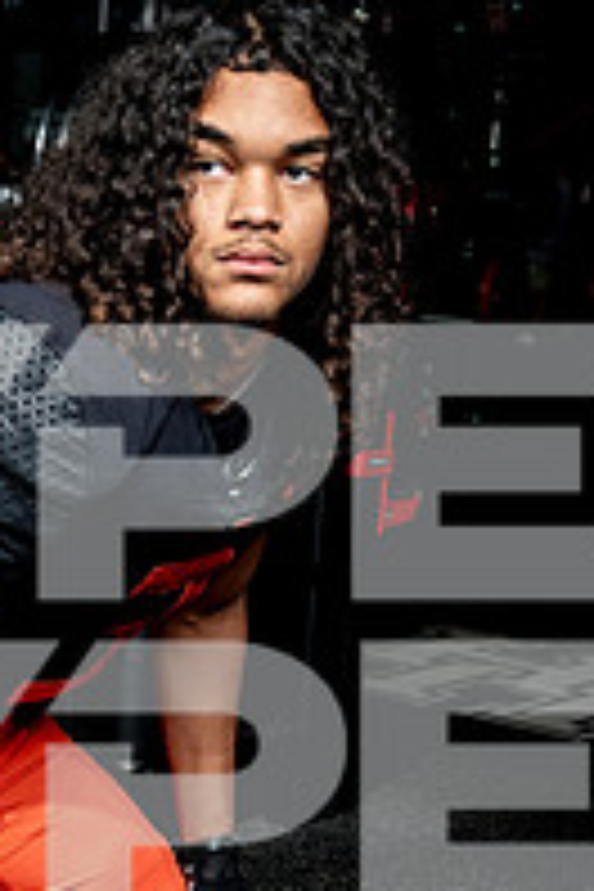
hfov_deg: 15.9
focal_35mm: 84
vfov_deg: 23.6
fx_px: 2079
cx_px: -4
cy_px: 783
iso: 640
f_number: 9
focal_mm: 37
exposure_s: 1/250
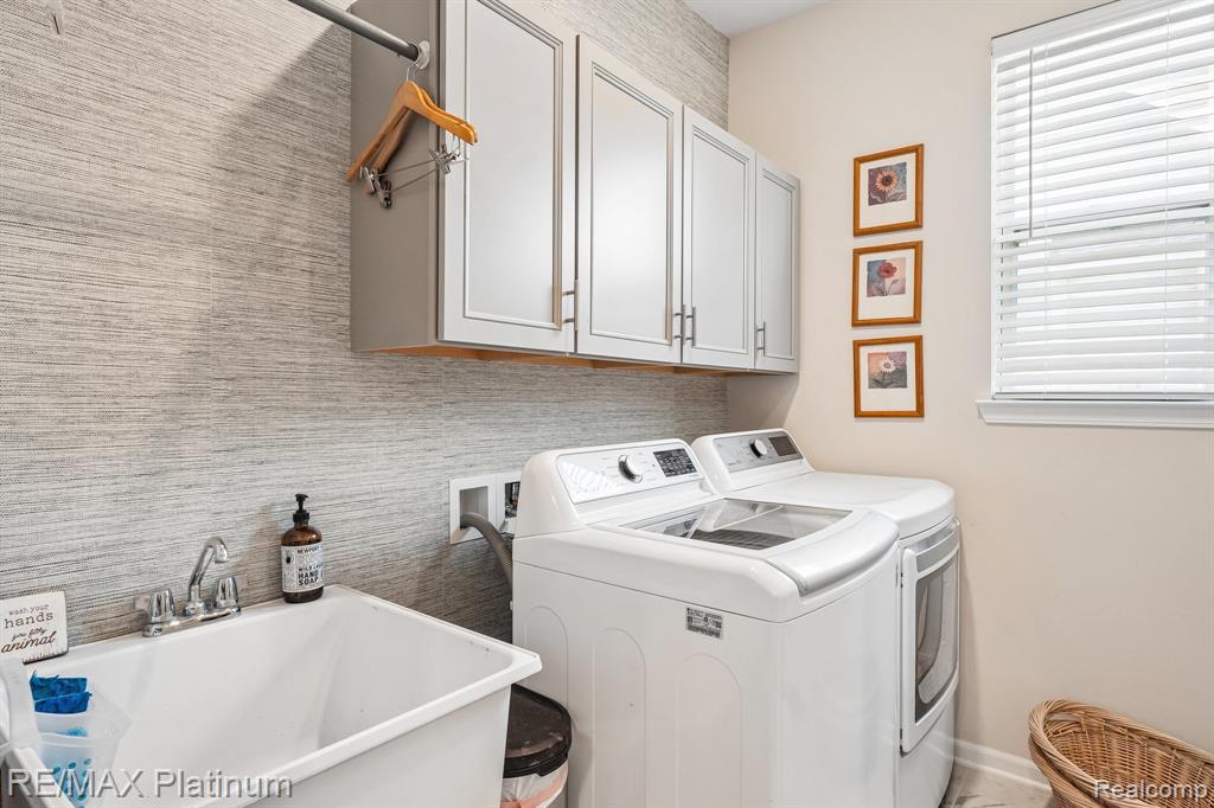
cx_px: 607
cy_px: 404
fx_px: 607
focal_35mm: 18
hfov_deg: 90.0
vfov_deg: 67.3
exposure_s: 1/8
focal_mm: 12
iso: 400
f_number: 9.5
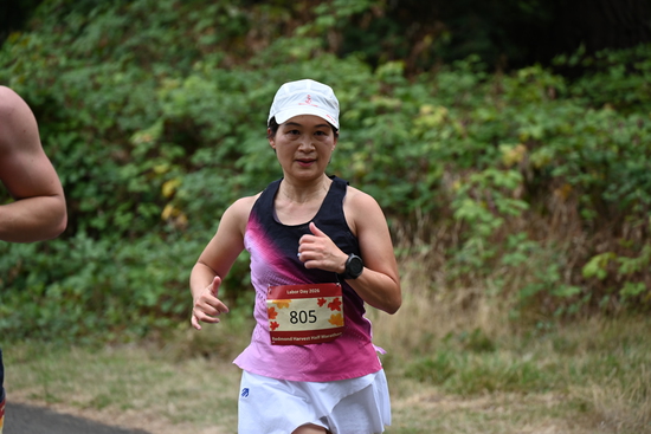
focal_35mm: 200
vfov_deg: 6.9
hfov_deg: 10.3
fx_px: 3617
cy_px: 217
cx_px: 326
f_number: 6.3
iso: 400
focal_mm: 200
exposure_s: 1/400
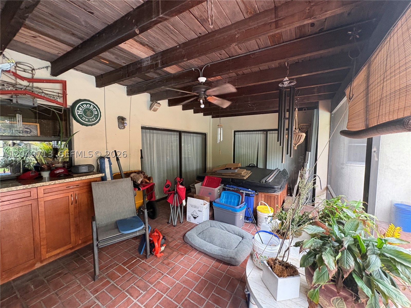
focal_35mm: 14
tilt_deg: -4.5
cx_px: 206
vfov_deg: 85.7
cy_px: 154
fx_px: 166
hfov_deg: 102.1
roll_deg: +0.2
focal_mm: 2.22
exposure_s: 1/60
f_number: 2.2
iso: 400
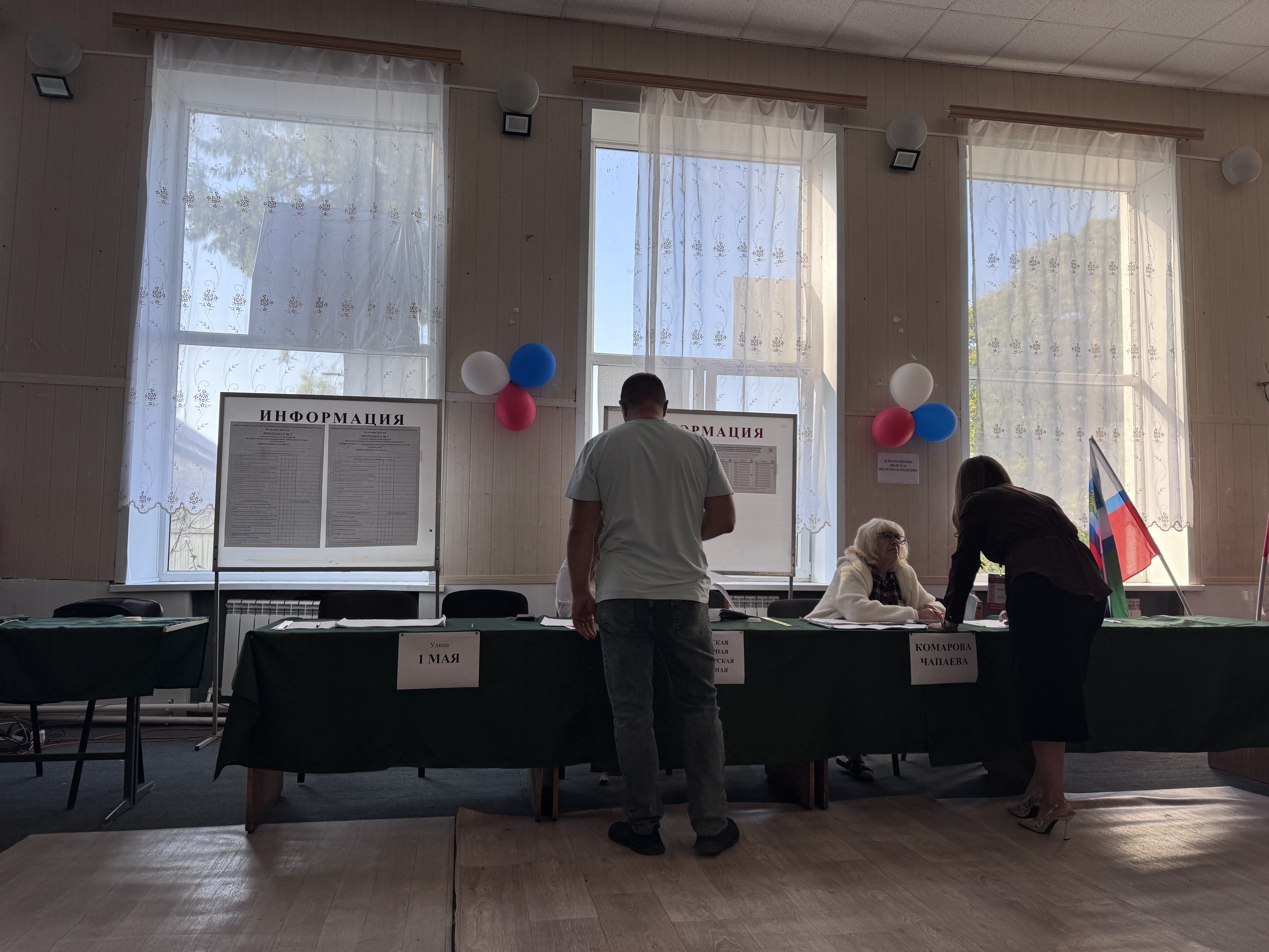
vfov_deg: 56.8
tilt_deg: +4.1
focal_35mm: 24
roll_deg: -2.0
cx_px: 634
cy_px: 476
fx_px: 880
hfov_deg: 71.6
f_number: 1.78
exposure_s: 1/366
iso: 80
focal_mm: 6.76
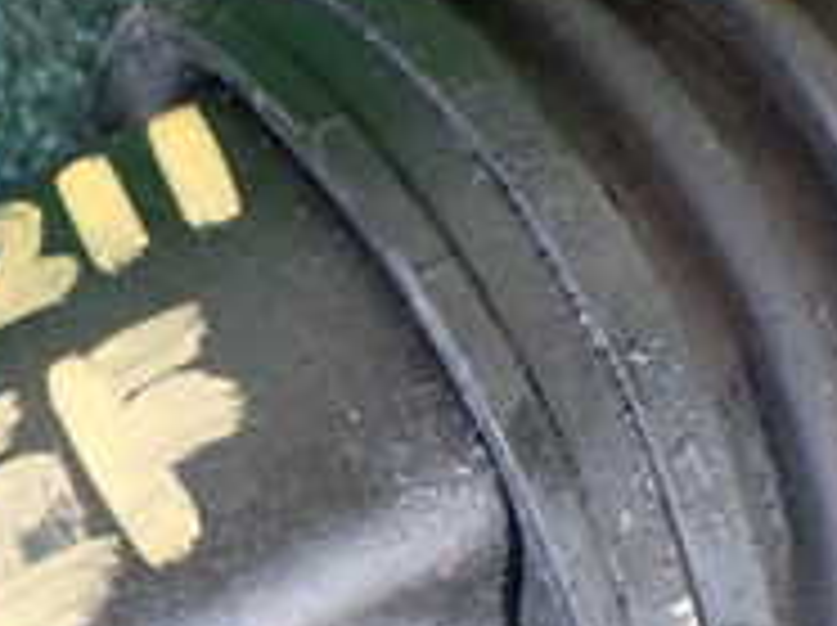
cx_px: 58
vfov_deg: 15.1
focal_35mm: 97
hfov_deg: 19.8
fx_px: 2342
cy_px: 477
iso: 800
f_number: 2.3
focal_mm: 5.4
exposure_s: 1/40
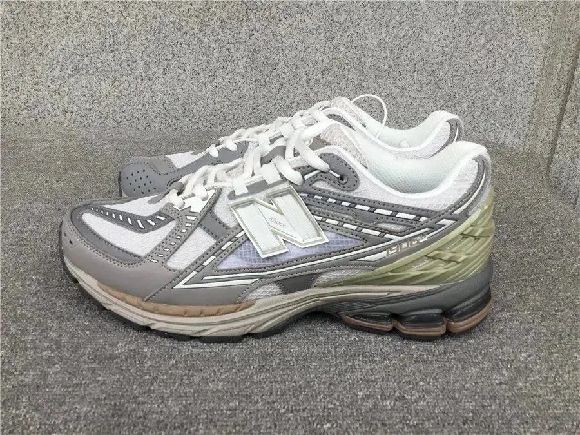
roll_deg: -3.1
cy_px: 218
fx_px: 519
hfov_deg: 58.4
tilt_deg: -23.9
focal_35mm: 31
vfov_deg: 45.4
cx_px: 290
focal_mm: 3.3
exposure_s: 1/127
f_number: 2.4
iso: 25
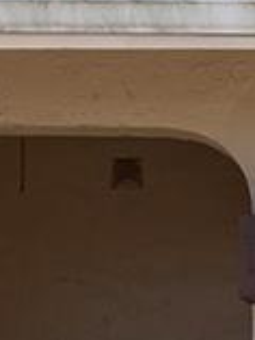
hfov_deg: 7.0
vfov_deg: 9.8
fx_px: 1952
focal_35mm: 199
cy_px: 407
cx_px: 642
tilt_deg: +1.0
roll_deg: +0.2
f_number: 1.5
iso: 50
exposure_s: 1/2695
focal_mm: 5.7
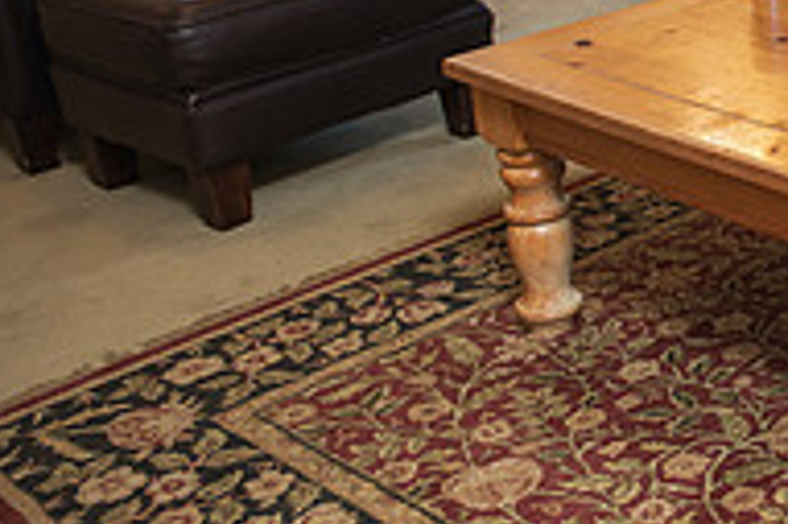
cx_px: 1110
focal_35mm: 73
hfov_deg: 23.4
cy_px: -76
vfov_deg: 17.9
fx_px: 1596
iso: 800
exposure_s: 1/125
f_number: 3.5
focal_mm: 24
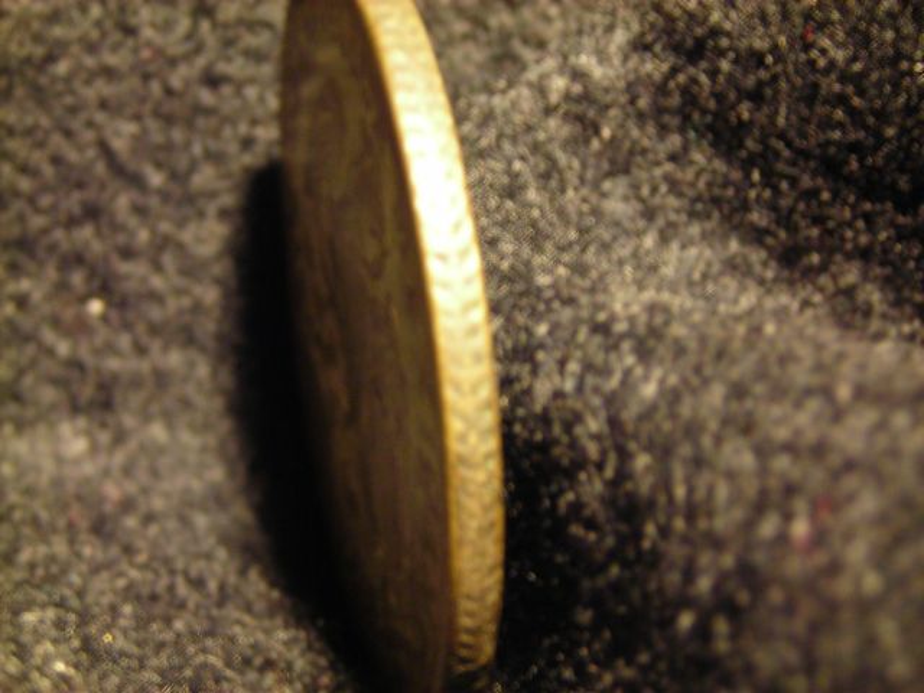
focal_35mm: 90
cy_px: 346
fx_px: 2402
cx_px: 462
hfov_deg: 21.8
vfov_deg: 16.4
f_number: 4.6
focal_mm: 14.8
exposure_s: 1.54
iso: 200
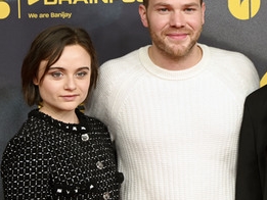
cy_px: 95
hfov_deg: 14.0
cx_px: 188
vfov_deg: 10.5
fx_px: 1088
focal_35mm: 141
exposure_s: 1/160
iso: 800
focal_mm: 85
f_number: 6.3
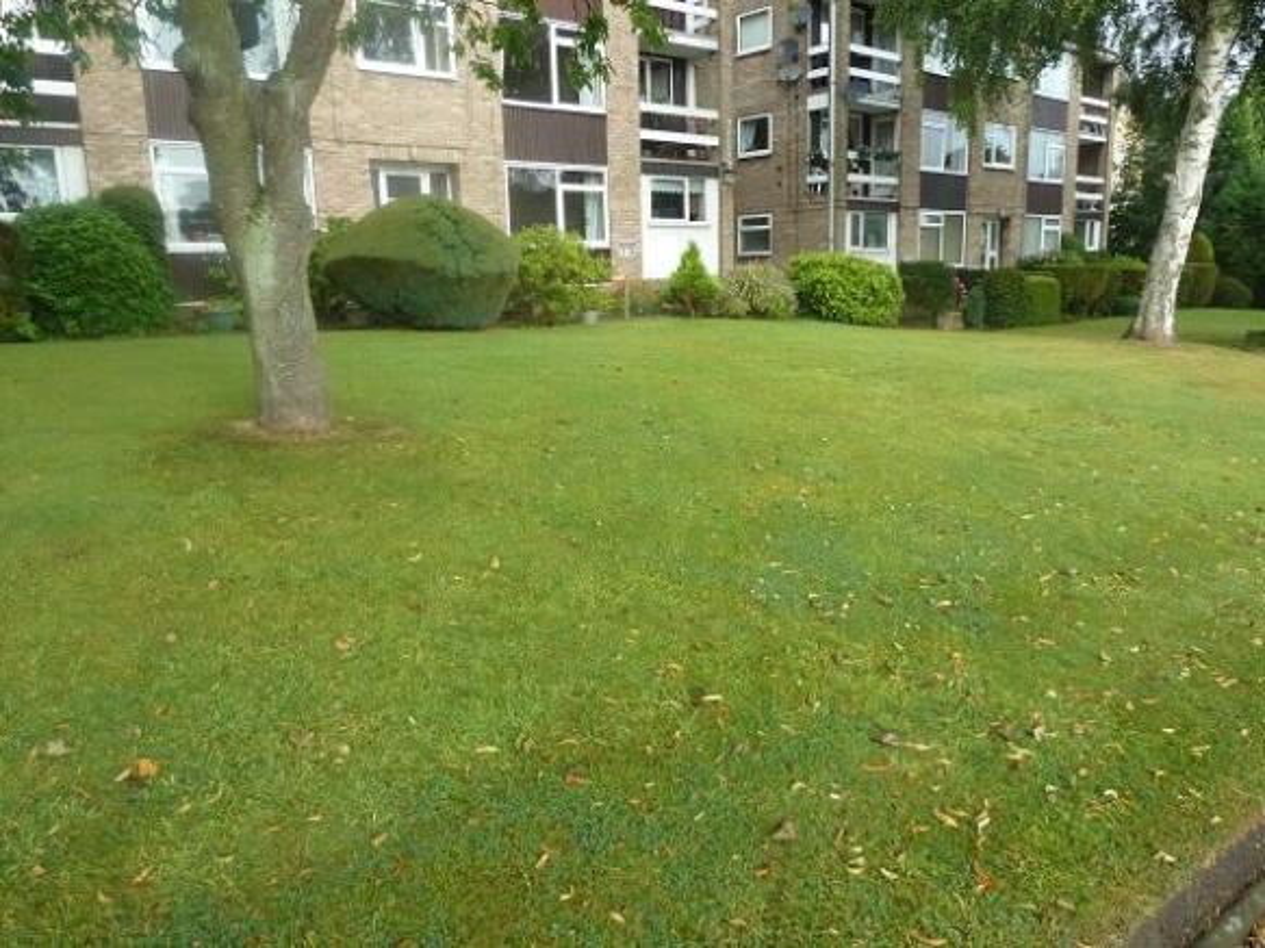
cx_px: 632
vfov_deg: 54.9
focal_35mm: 25
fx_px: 913
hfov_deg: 69.4
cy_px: 474
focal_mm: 4.1
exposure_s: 1/100
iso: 80
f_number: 3.3
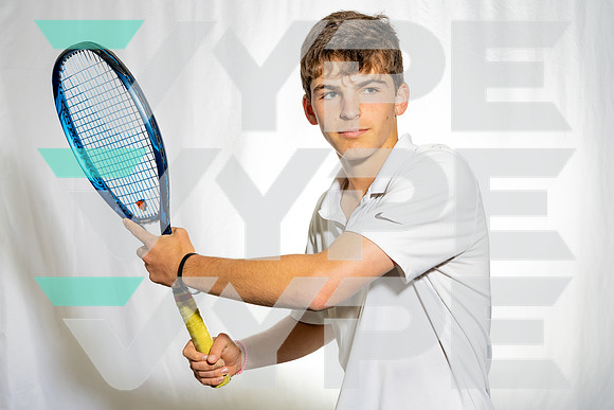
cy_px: 211
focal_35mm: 52
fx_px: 895
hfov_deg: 37.8
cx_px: 298
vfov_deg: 25.8
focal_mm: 51
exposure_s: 1/250
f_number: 8
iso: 100
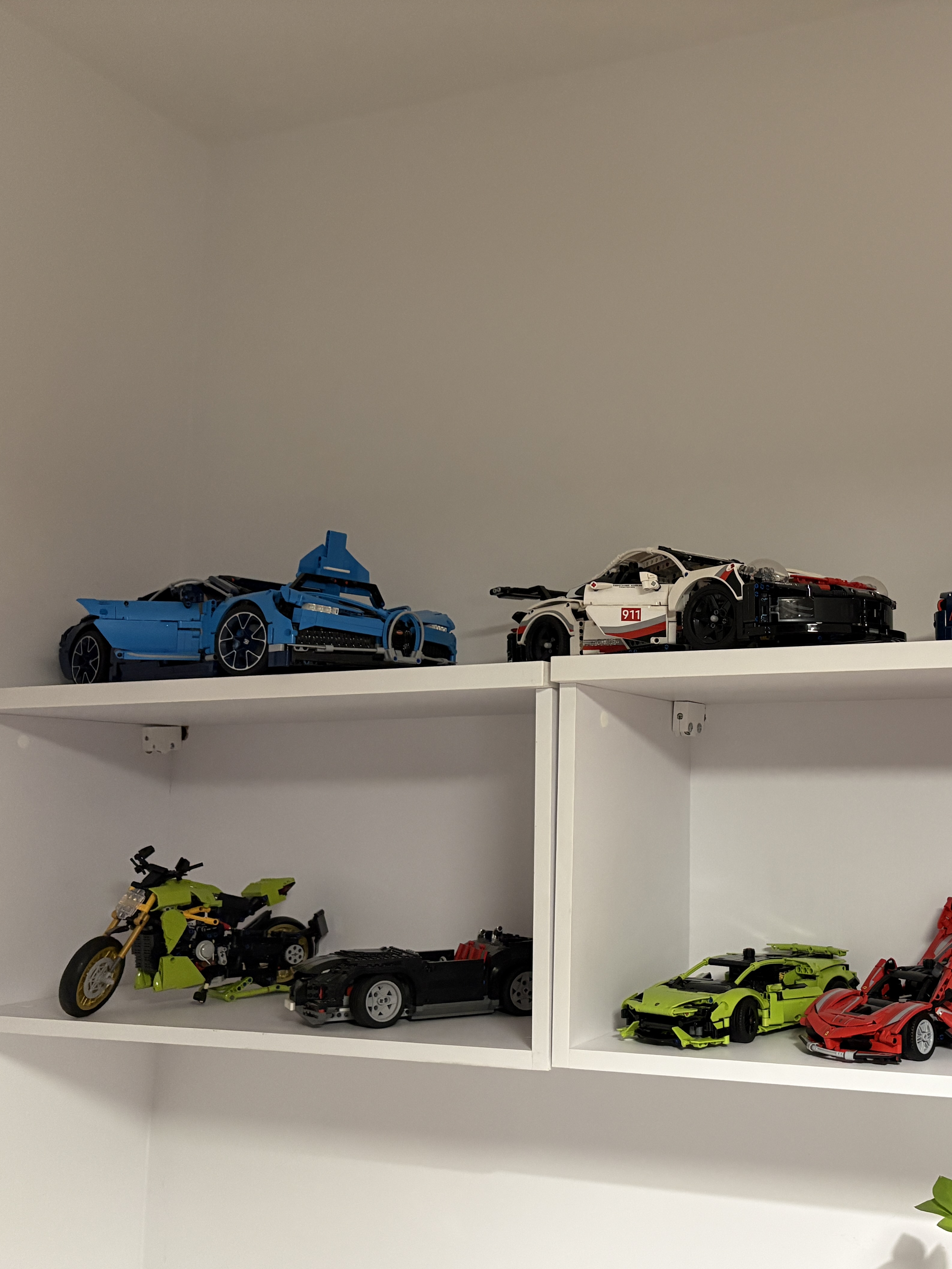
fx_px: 1283
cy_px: 638
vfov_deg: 52.6
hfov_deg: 39.5
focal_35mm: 35
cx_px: 721
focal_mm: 5.96
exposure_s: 1/36
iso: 640
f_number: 1.6
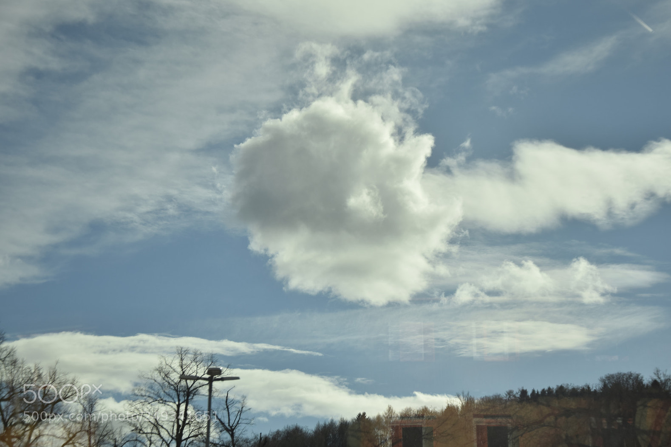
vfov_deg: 17.3
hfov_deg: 25.7
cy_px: 223
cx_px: 337
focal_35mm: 79
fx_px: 1473
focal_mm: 52
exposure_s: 1/1000
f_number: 5
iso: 100
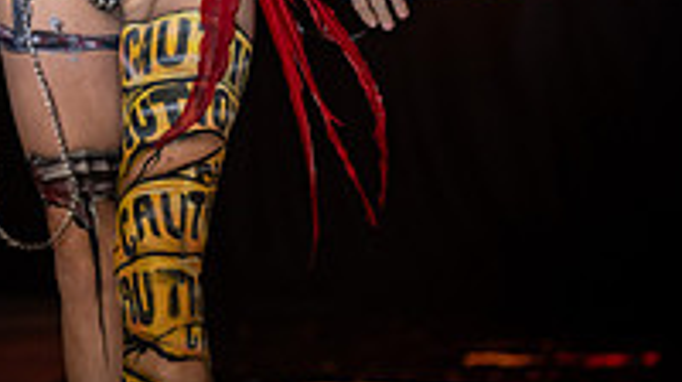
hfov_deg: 4.6
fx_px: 8527
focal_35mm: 472
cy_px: -317
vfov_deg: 2.6
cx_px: 191
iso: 1250
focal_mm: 200
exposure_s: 1/320
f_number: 2.8
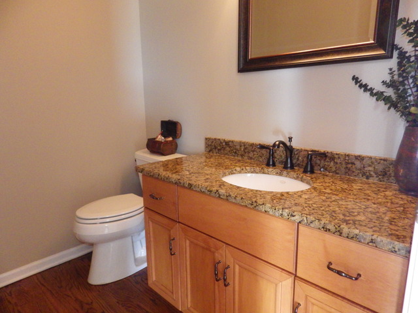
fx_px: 266
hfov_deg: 76.4
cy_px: 156
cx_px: 209
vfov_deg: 61.1
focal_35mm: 22
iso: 800
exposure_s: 1/45
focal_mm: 4
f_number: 3.1
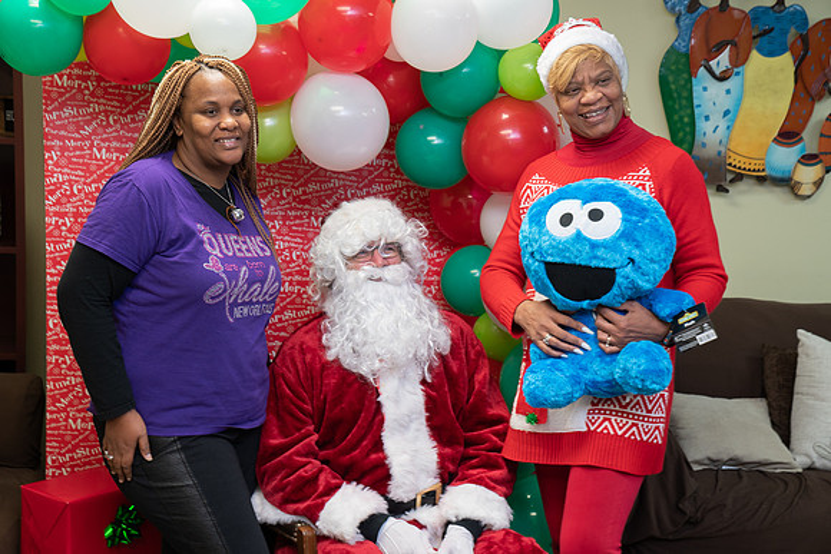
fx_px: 1293
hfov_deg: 35.6
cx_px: 416
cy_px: 277
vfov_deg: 24.2
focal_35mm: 56
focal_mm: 56
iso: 640
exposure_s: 1/30
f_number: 4.5
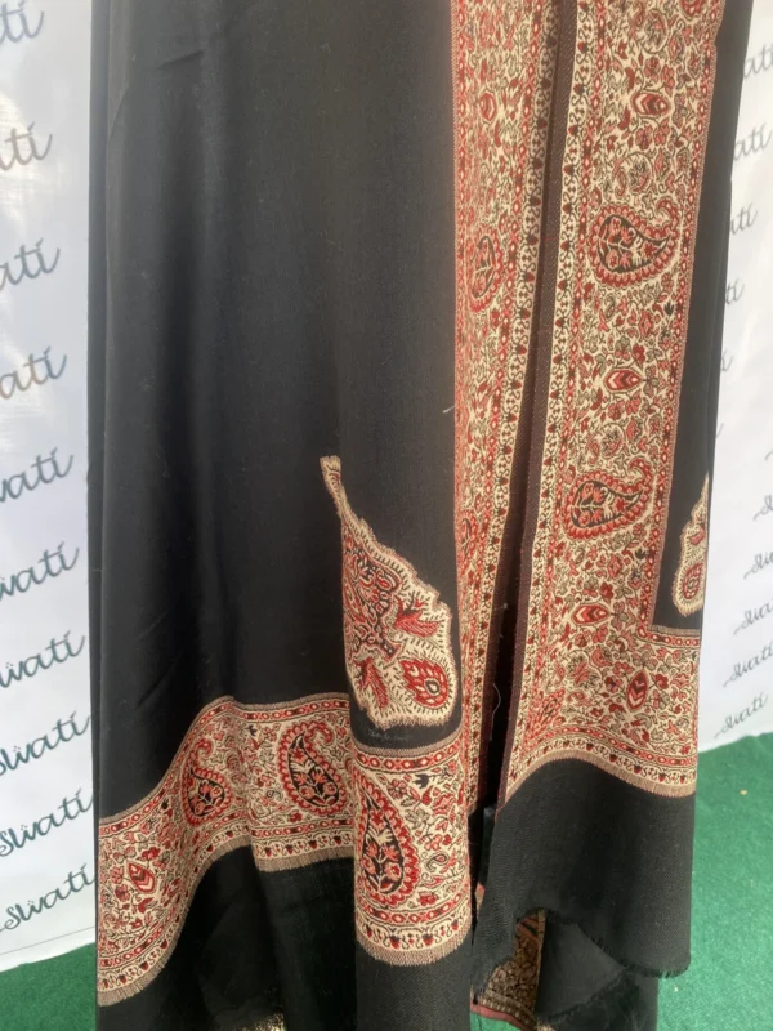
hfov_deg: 53.1
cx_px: 386
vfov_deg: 67.3
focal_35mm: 26
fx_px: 774
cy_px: 516
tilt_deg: -15.3
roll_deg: -1.3
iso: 50
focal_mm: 4.25
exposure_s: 1/121
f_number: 1.8
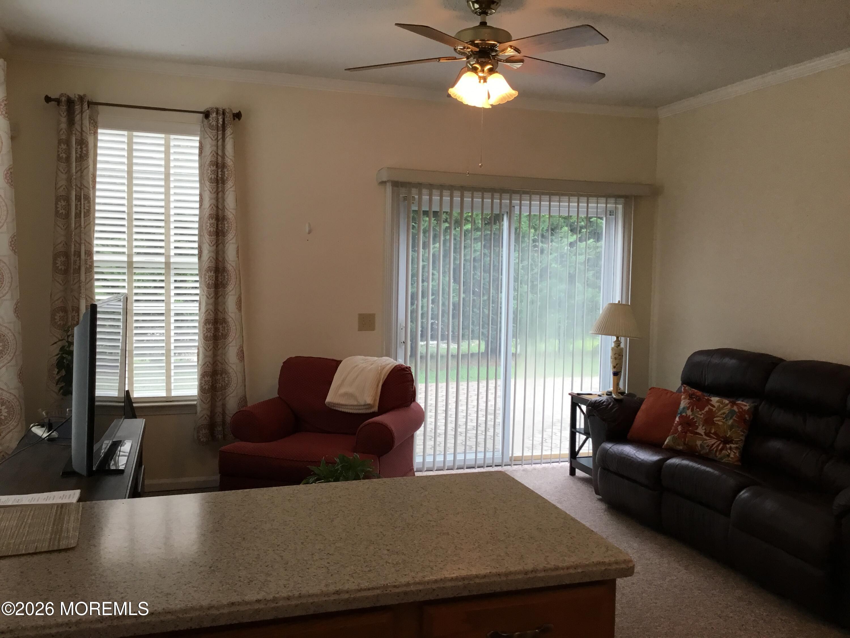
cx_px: 425
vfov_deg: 45.4
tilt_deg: -3.1
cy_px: 319
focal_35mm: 31
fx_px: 761
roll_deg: -1.2
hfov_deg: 58.4
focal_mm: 3.3
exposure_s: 1/40
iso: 25
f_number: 2.4
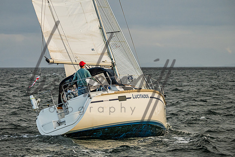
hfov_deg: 9.0
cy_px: 67
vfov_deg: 6.0
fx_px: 1496
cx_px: 113
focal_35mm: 229
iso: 640
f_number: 4.8
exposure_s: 1/2500
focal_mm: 175
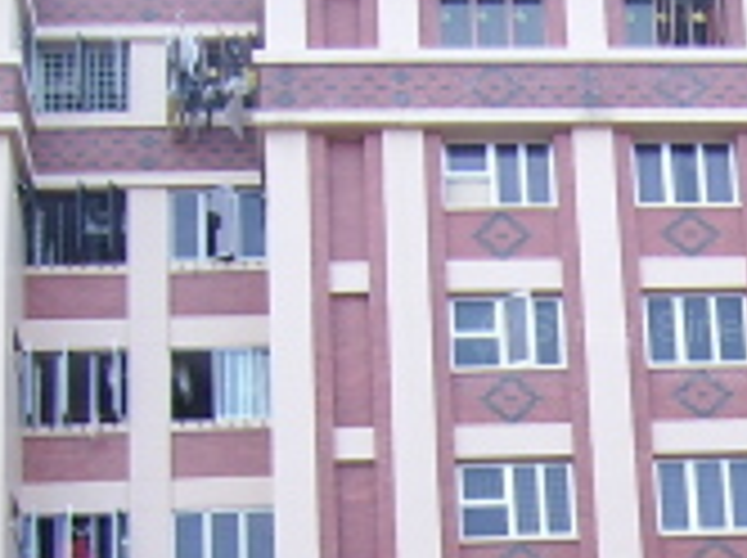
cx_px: 819
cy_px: 783
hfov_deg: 16.5
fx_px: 2500
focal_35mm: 116
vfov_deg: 12.2
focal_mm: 5.95
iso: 100
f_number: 2.8
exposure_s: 1/65
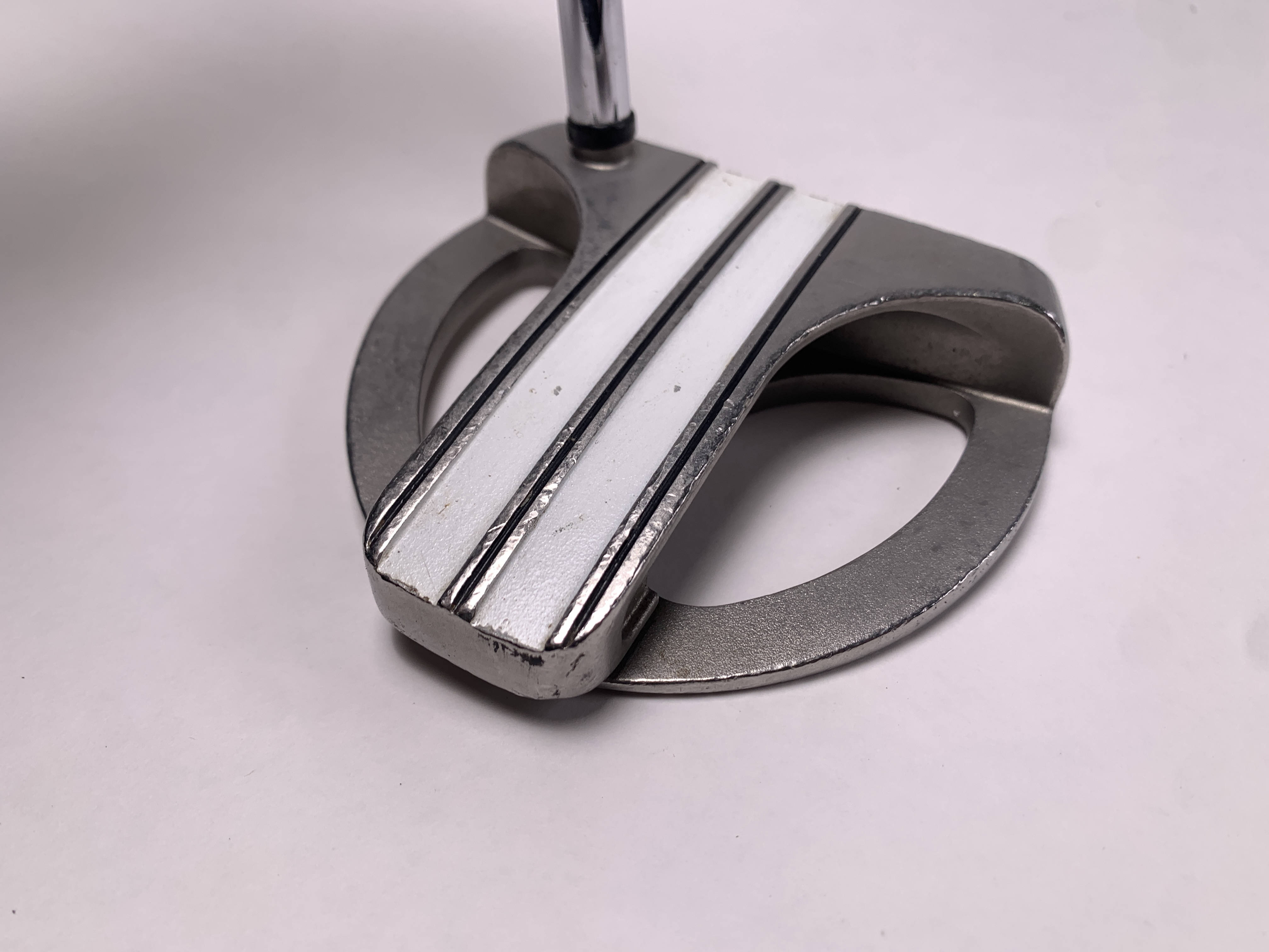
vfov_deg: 53.1
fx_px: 953
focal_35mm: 26
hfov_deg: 67.3
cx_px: 634
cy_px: 476
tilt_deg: -43.5
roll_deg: +0.3
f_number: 1.8
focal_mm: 4.25
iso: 25
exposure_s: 1/257
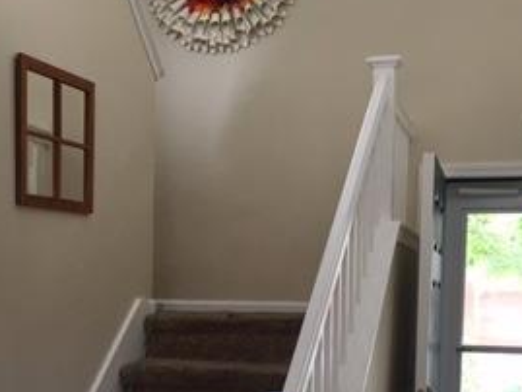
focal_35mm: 69
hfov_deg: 28.0
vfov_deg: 20.7
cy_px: 376
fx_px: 1041
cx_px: 177
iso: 64
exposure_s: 1/30
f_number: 2.2
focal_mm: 4.15
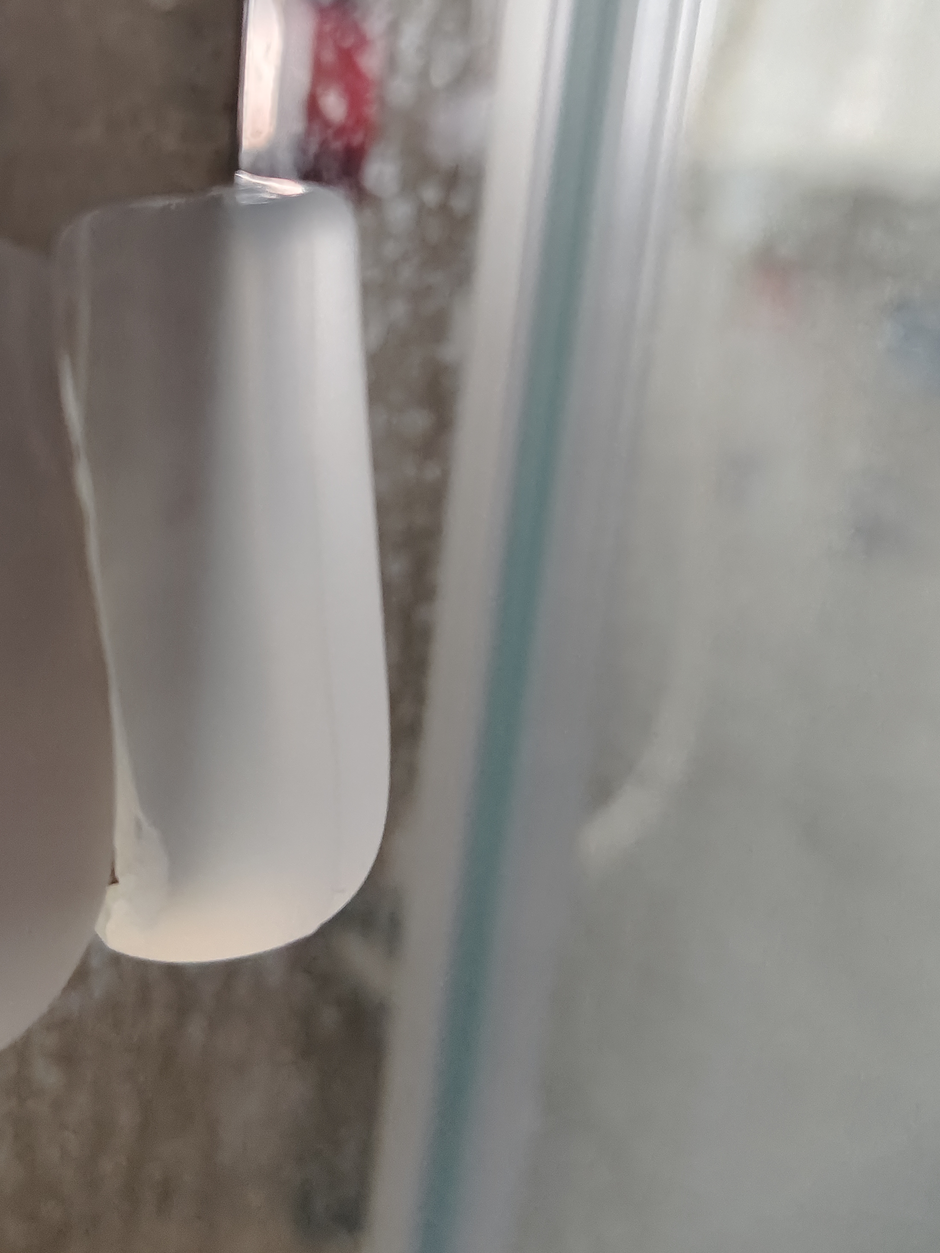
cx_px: 350
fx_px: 1159
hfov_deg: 43.8
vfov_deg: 56.0
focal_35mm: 32
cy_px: 458
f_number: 1.88
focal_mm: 5.56
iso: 4134
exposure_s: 1/403
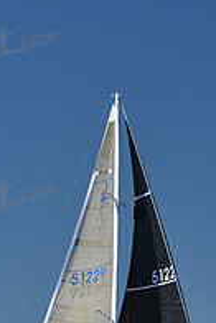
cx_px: 143
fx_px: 2075
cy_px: 275
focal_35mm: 231
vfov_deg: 8.9
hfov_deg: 6.0
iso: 250
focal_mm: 78
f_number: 5.6
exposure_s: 1/800
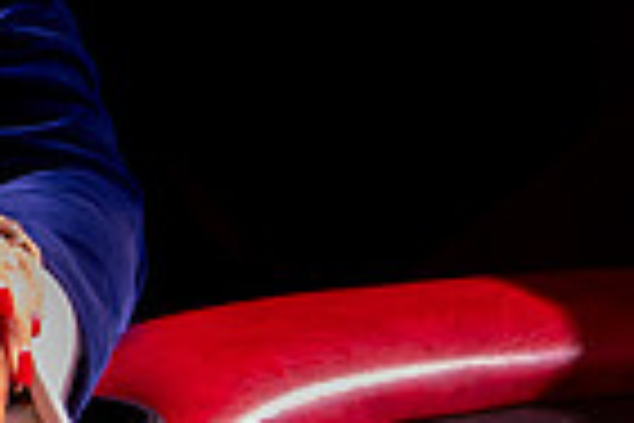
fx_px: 4226
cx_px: -707
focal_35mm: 240
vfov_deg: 5.7
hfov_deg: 8.1
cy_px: -113
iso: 3200
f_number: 2.8
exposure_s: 1/100
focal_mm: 40
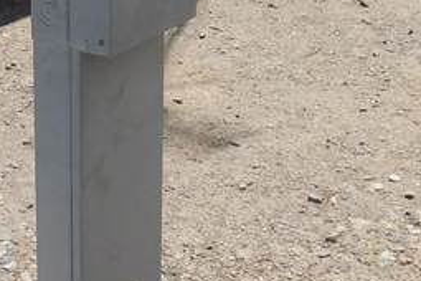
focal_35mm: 120
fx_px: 1403
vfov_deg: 11.4
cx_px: 91
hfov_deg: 16.9
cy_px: 53
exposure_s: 1/640
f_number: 6
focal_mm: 4
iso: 125
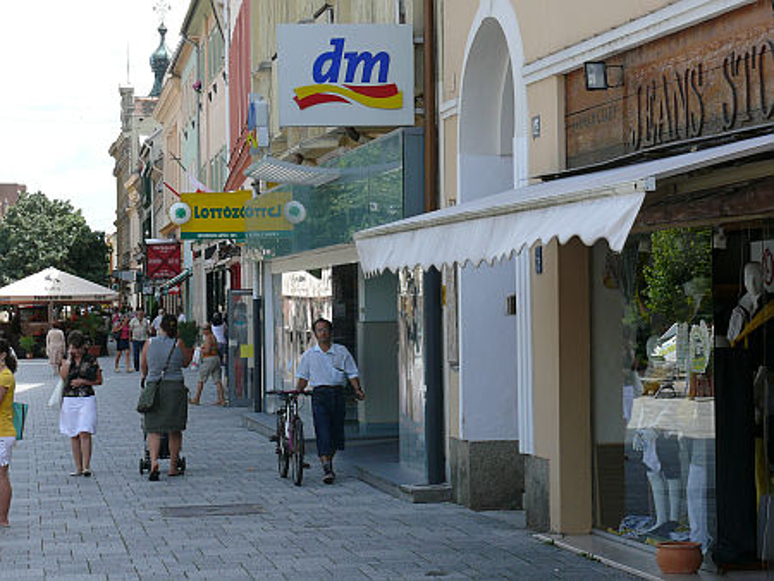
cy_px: 290
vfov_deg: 15.6
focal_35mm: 95
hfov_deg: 20.6
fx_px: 2125
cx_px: 387
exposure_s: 1/250
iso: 100
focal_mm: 18
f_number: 5.6
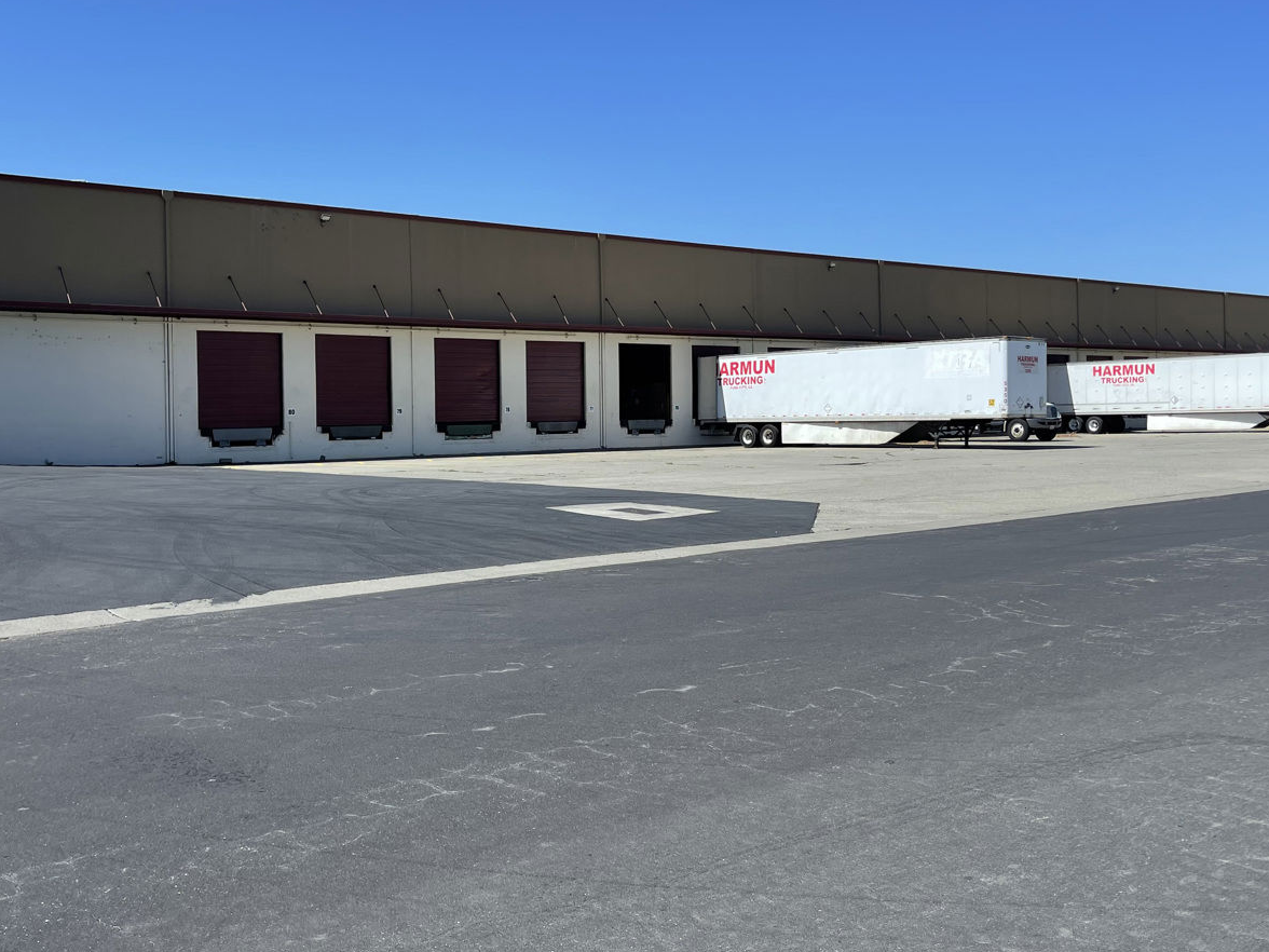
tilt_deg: -1.9
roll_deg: +1.2
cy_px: 427
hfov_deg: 54.0
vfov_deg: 41.7
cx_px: 628
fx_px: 1246
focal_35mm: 34
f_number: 1.6
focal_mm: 5.1
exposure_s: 1/3344
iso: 32
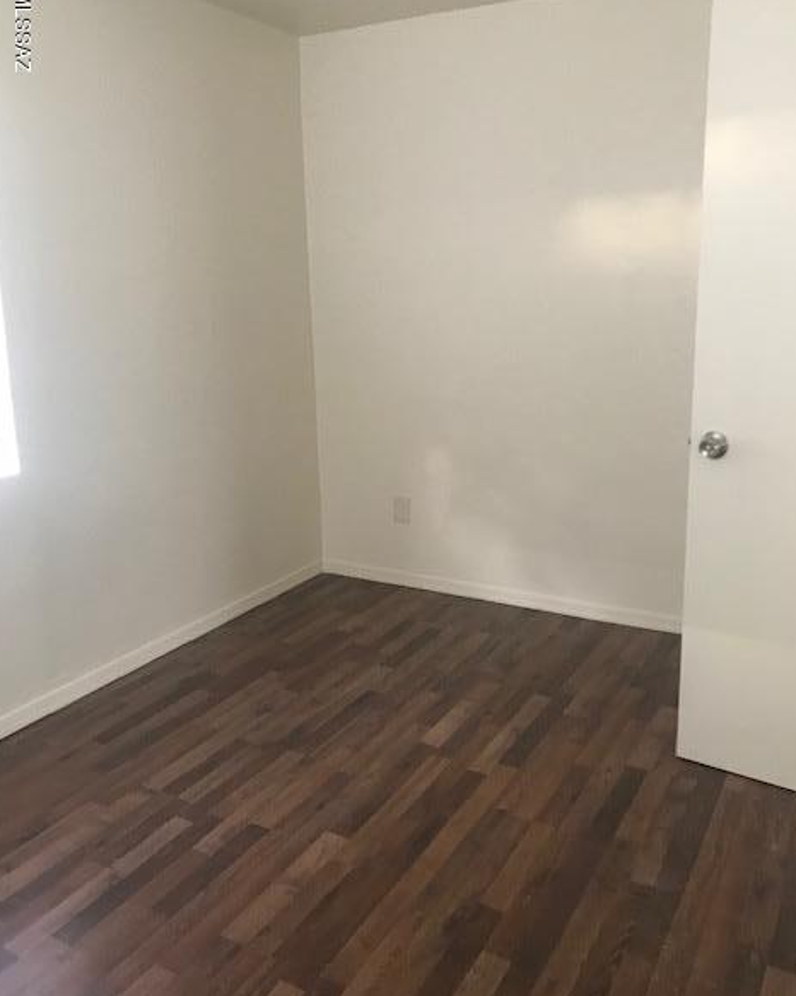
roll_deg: +1.5
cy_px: 458
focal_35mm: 30
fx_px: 884
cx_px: 398
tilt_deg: -11.0
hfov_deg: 48.5
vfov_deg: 58.7
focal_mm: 3.99
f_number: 1.8
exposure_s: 1/13
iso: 100
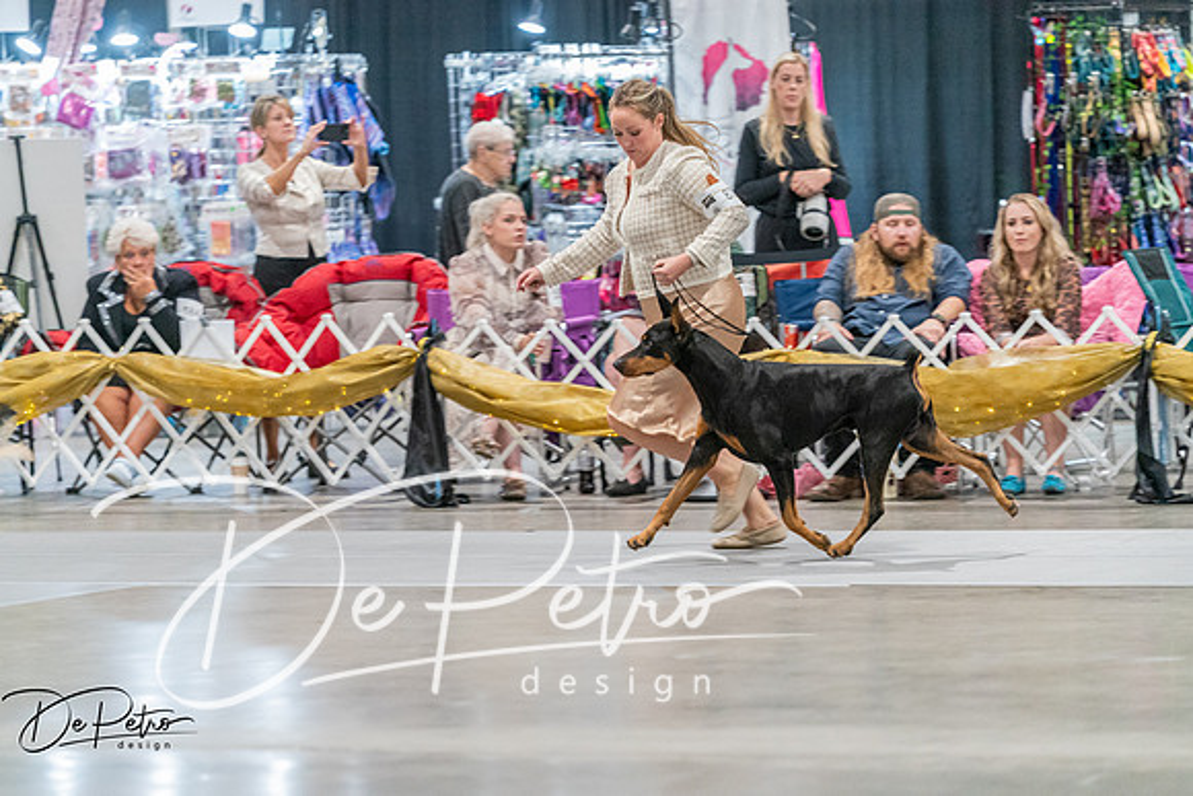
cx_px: 596
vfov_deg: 6.9
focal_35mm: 200
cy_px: 398
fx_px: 6629
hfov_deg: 10.3
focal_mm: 200
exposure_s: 1/250
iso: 6400
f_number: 2.8
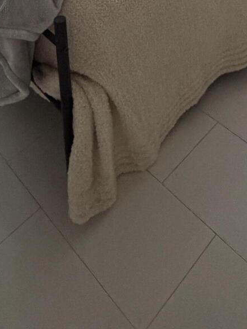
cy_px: -167
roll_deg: +2.7
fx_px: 457
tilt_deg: -12.8
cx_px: 119
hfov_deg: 30.3
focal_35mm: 48
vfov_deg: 27.3
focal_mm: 2.22
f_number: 2.2
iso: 800
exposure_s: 1/60
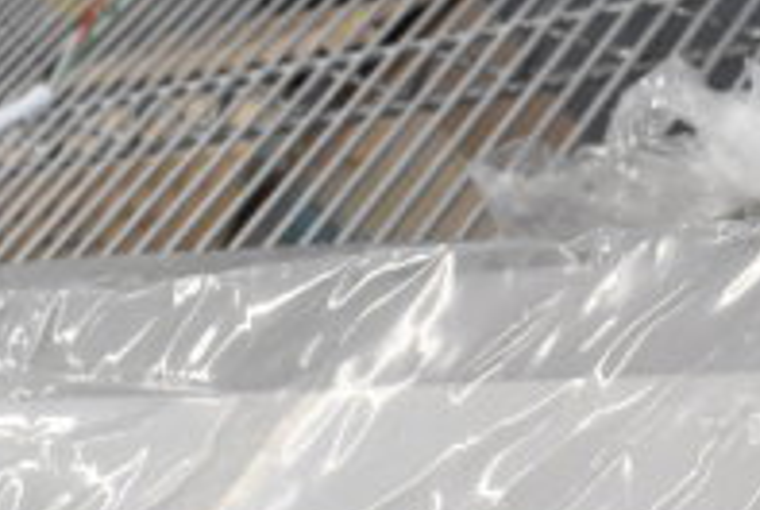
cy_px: 303
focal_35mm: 102
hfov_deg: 17.8
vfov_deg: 13.5
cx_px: 1150
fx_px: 2157
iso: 6400
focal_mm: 22
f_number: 10
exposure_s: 1/400
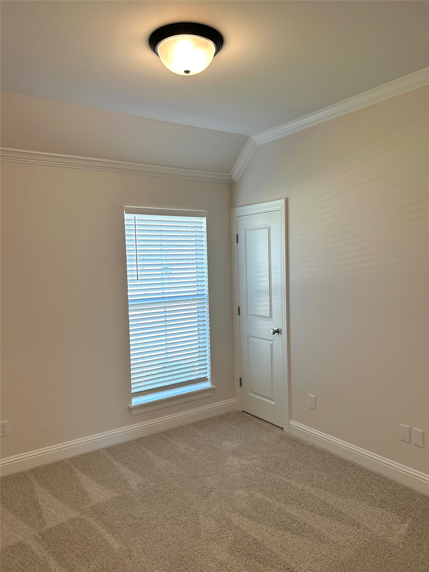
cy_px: 286
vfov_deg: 67.3
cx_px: 214
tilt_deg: -3.5
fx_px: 430
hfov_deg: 53.1
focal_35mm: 26
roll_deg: +1.7
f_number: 1.5
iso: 64
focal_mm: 5.7
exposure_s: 1/139
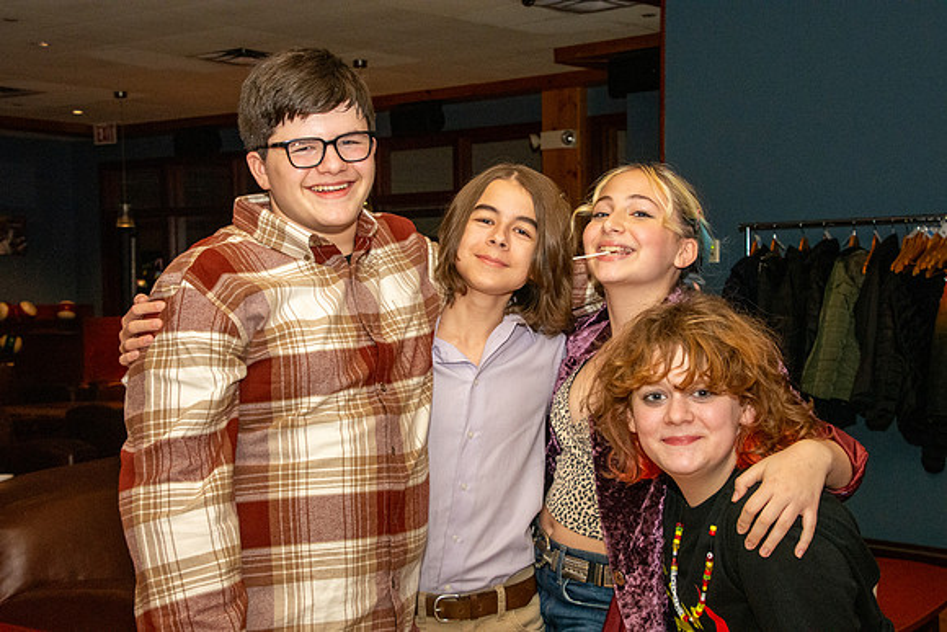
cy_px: 316
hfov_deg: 35.0
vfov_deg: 23.8
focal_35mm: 57
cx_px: 474
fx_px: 1500
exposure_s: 1/250
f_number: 10
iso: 4000
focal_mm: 38
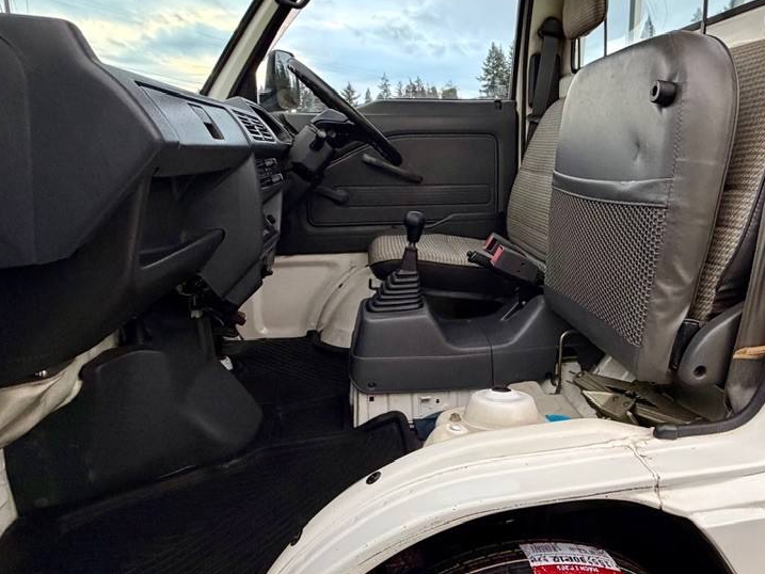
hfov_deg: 68.1
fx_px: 553
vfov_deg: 54.7
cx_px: 485
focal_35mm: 25
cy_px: 243
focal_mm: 2.22
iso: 320
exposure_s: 1/65
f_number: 2.2
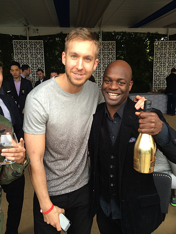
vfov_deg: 61.6
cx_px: 88
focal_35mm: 29
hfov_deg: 48.3
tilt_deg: -13.6
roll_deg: +2.6
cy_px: 117
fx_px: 196
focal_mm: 4.15
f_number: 2.2
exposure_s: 1/60
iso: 50
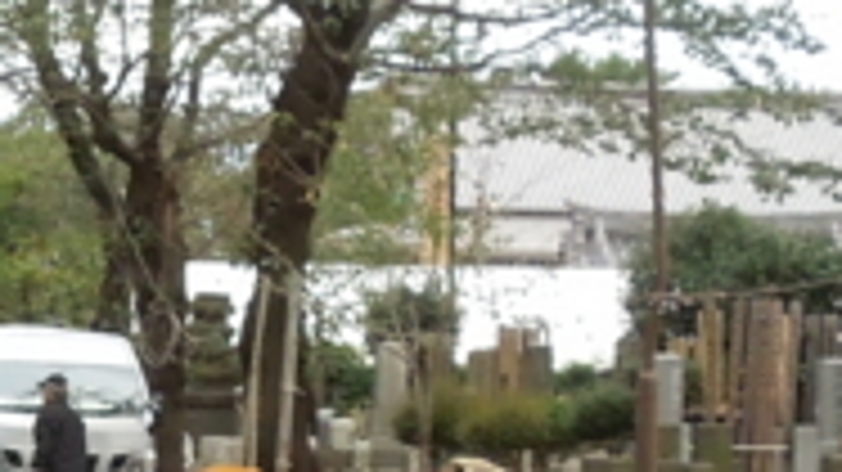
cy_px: 481
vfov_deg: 8.1
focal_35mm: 149
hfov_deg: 14.2
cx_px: 18
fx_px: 3325
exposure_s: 1/125
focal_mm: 4.5
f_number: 3.3
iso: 450
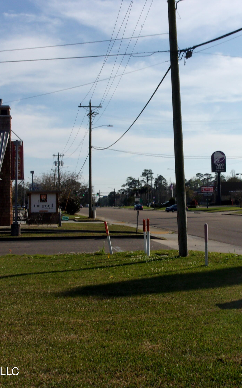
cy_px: 195
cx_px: 163
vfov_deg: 33.5
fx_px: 644
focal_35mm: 61
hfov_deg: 21.2
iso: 80
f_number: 12.5
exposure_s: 1/140
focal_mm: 7.8
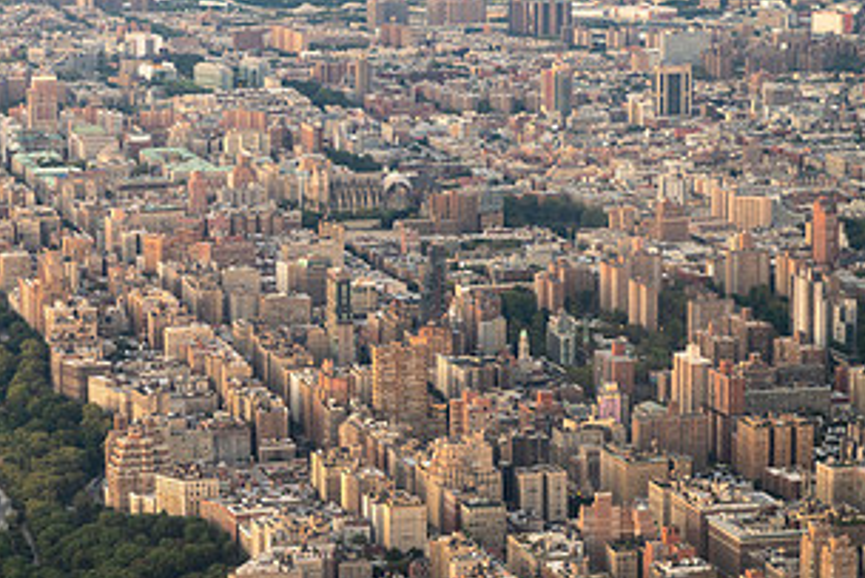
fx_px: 3437
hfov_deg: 14.2
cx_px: 111
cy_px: 317
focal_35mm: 143
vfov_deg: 9.6
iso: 800
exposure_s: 1/320
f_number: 2.8
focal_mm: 75
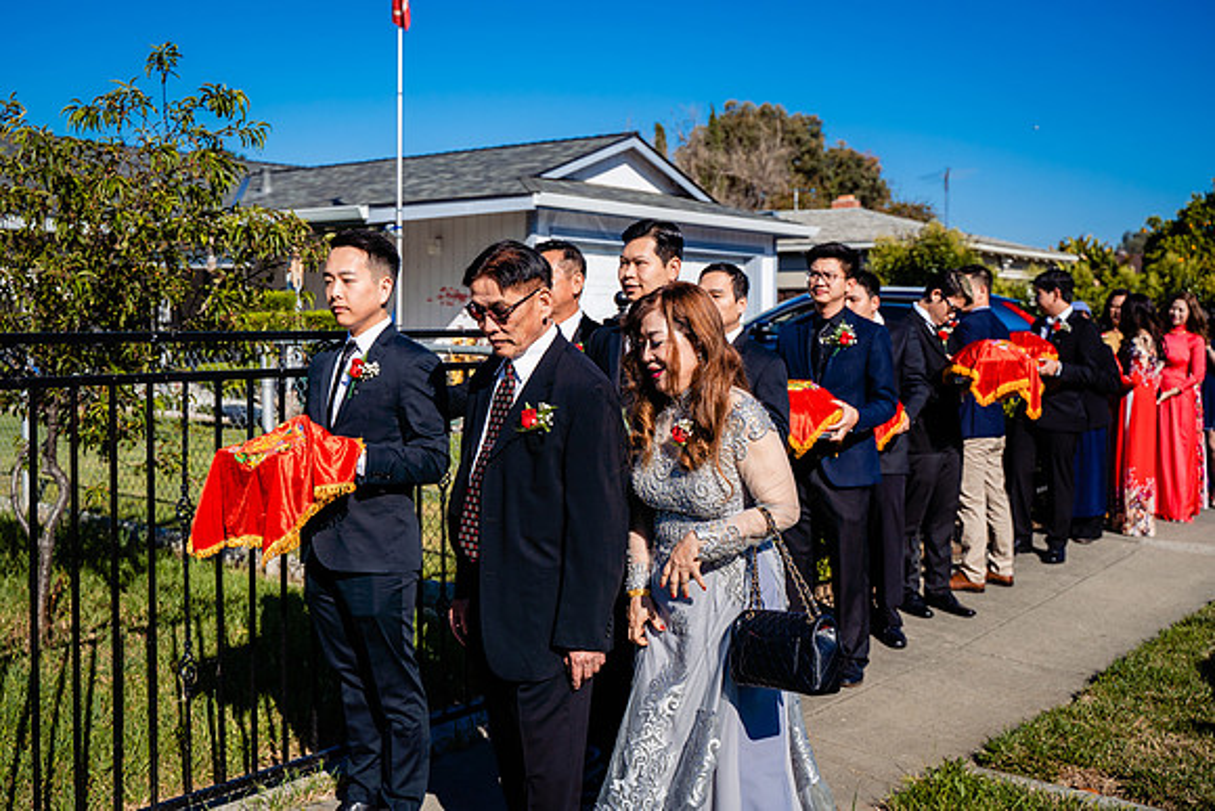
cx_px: 550
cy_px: 368
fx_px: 1332
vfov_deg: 33.8
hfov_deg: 49.0
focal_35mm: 39
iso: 100
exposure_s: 1/2000
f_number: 4
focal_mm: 36
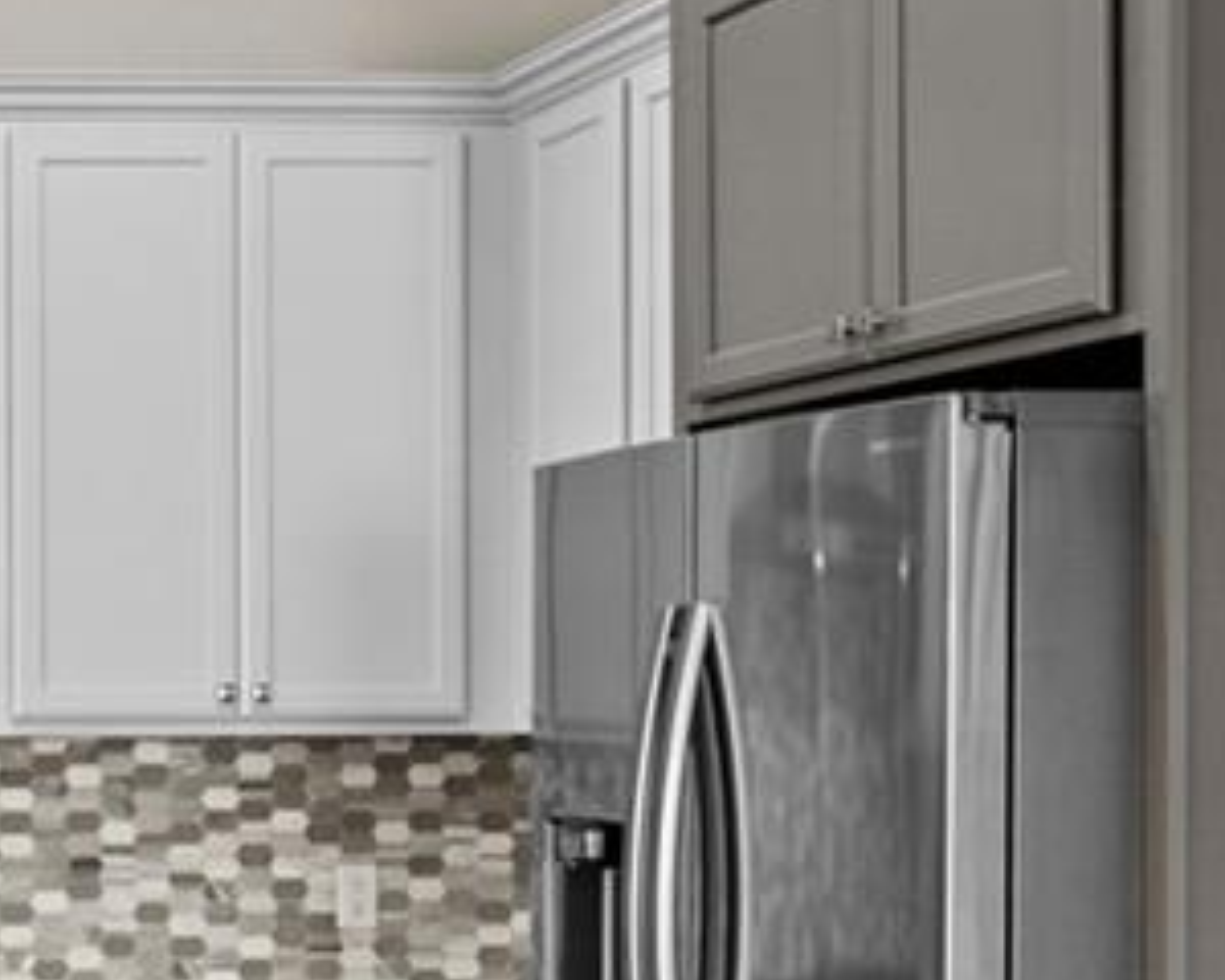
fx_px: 2900
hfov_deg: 20.0
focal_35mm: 80
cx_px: -702
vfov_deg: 19.0
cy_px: 751
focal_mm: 16
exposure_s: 1/6
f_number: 8
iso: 400
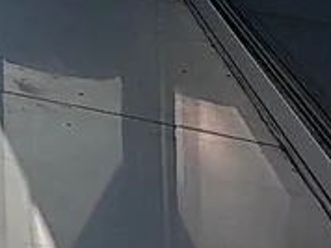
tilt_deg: +0.6
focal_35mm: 63
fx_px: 602
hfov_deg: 22.1
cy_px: -304
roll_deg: -0.4
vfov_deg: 15.7
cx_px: -229
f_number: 2.2
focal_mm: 2.22
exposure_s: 1/7813
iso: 32
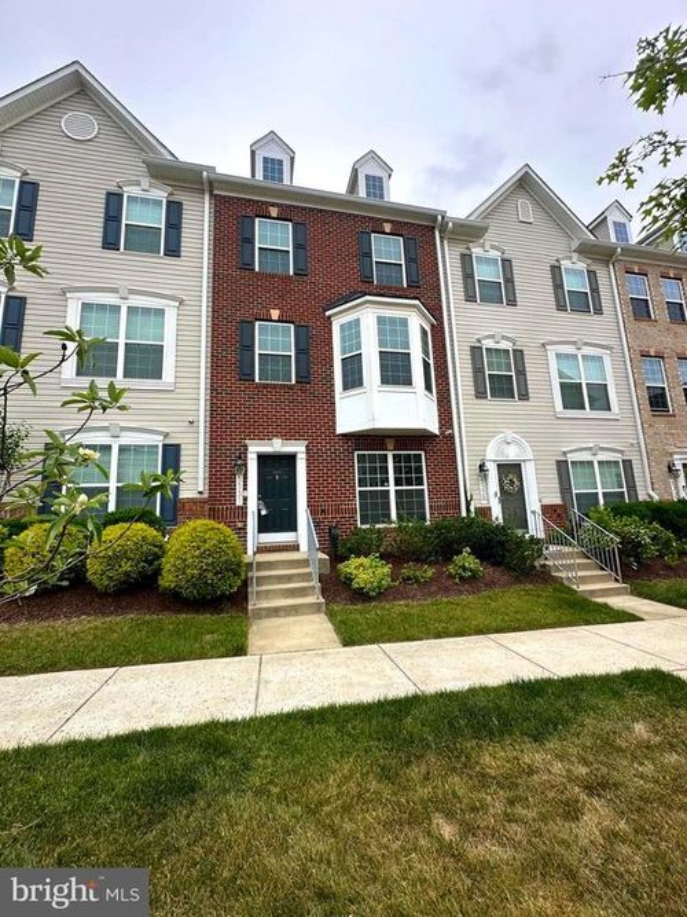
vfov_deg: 102.1
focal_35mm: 14
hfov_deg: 85.7
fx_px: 371
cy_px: 458
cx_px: 344
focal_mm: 2.22
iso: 40
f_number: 2.2
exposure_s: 1/438
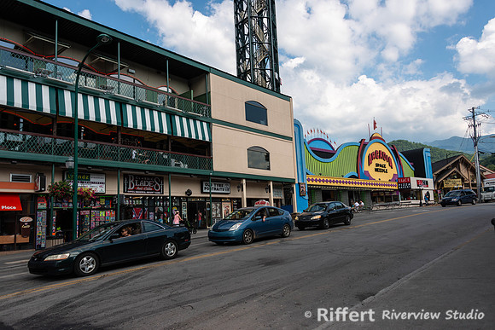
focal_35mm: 28
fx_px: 385
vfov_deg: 46.4
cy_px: 165
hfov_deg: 65.5
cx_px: 248
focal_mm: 28
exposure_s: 1/320
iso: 100
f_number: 7.1
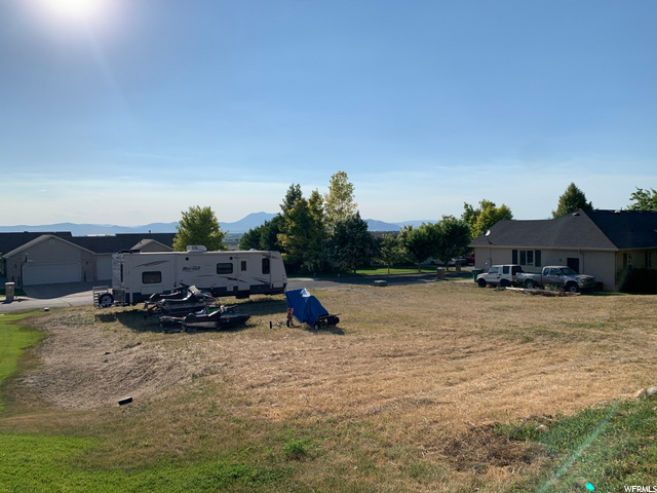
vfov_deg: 53.1
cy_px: 246
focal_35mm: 26
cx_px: 328
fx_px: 493
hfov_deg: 67.3
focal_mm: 4.25
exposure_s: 1/5714
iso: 25
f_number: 1.8
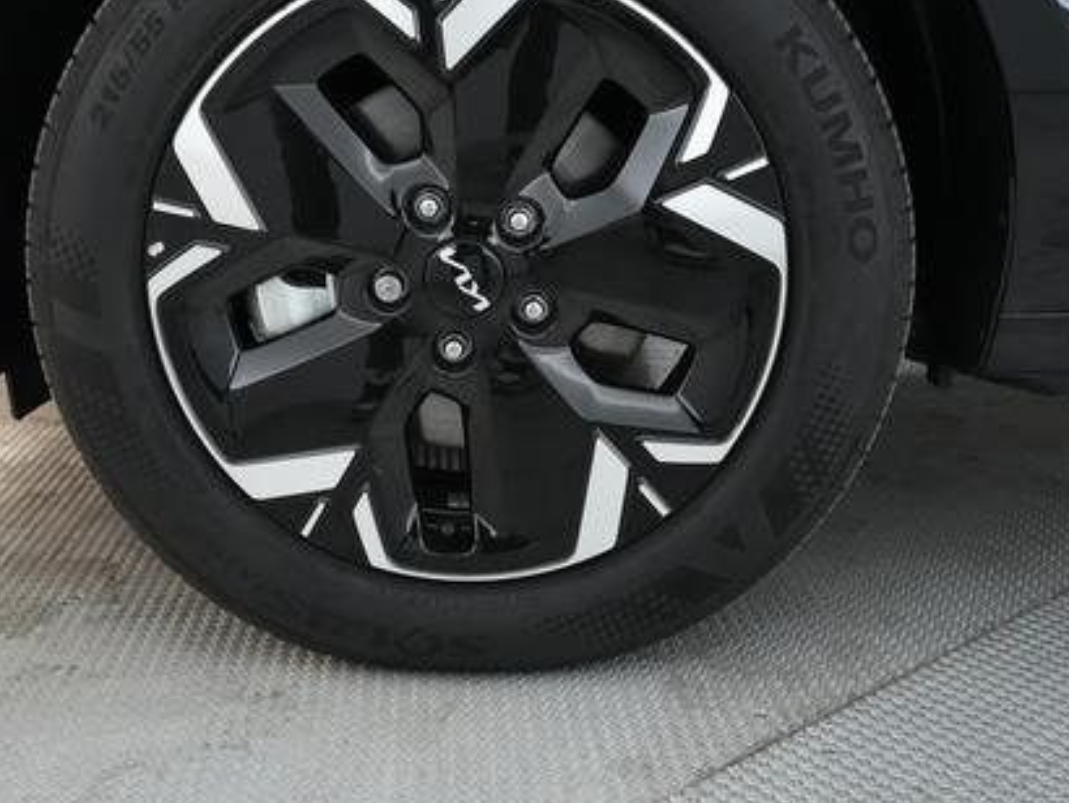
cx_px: 456
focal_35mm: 39
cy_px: 253
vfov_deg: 36.4
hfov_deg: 47.7
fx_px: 1205
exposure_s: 1/125
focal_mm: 26
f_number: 4.5
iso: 6400
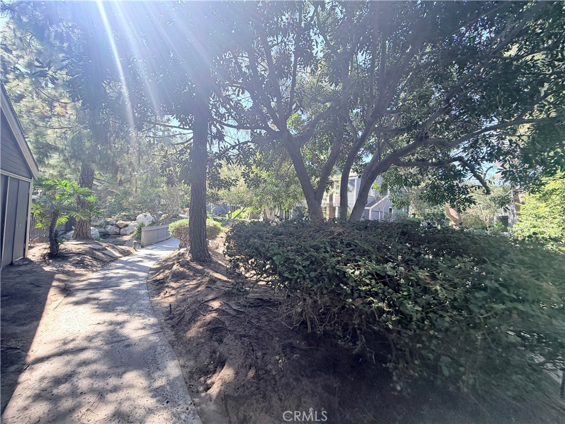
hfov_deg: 102.1
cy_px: 212
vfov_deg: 85.7
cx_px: 282
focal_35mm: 14
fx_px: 229
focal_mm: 2.22
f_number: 2.2
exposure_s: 1/121
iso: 50
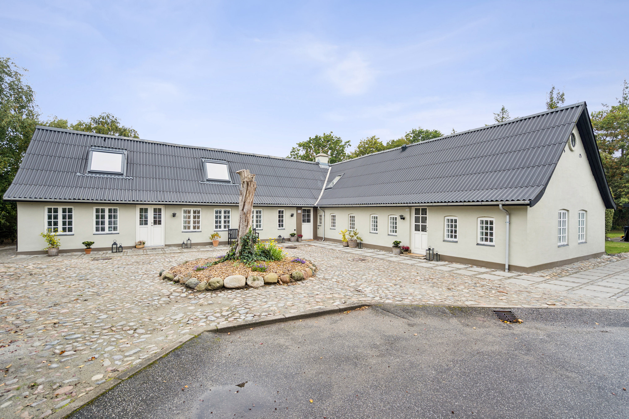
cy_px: 210
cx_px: 314
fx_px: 280
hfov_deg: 96.7
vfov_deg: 73.7
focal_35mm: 16
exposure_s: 1/160
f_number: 4
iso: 400
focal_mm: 16
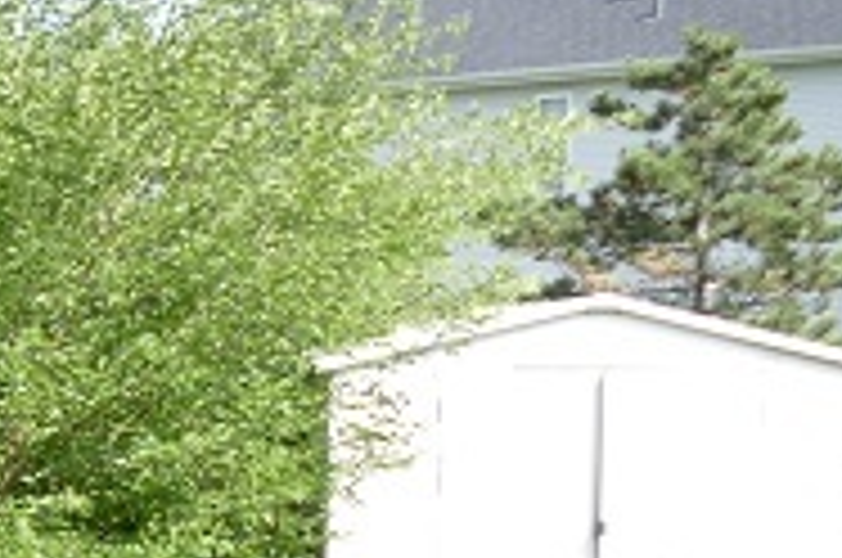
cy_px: 558
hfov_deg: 14.2
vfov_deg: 11.2
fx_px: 2825
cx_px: -840
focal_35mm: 121
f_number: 2.8
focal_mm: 9.12
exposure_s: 1/800
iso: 125
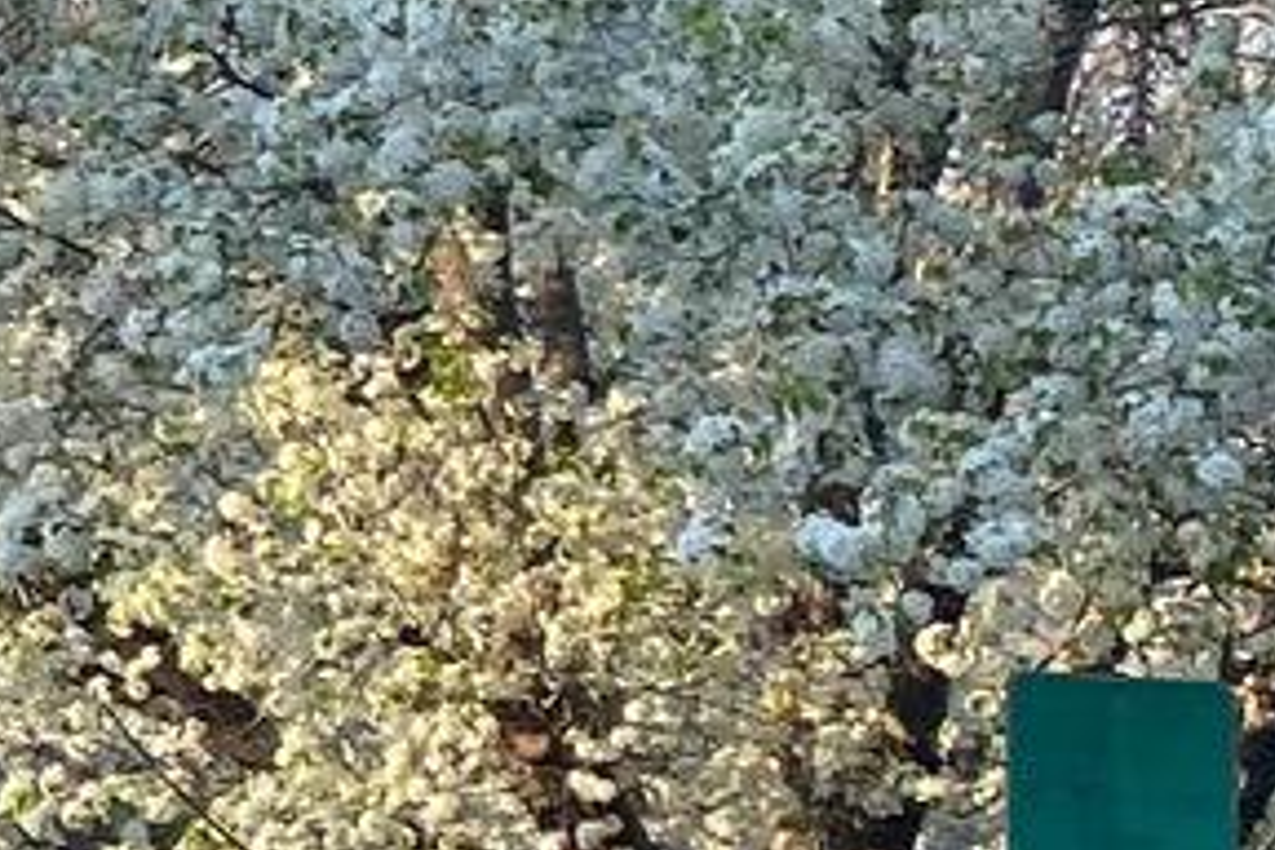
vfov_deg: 7.1
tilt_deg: +1.2
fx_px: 6799
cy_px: 611
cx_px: -2435
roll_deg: -0.1
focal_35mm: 192
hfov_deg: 8.9
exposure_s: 1/557
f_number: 1.8
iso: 32
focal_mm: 4.25
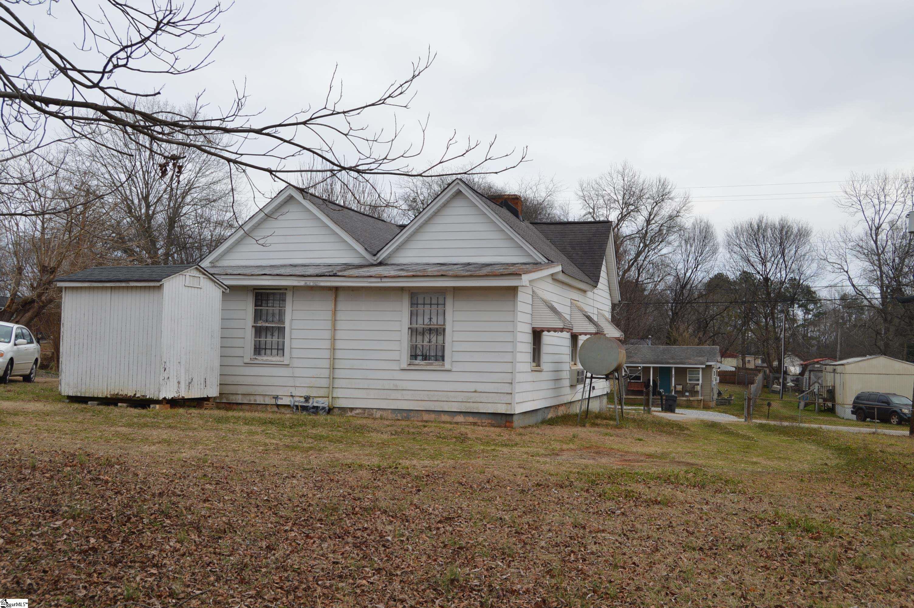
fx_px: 913
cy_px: 304
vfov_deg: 36.8
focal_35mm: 36
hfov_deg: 53.2
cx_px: 457
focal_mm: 24
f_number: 8
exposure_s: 1/250
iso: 100
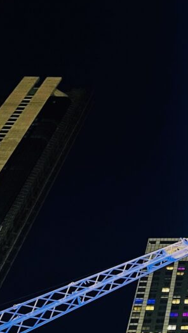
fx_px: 610
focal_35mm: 69
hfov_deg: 16.5
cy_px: 267
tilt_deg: +52.3
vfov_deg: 29.8
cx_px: 248
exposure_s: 1/30
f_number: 1.6
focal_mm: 5.1
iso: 800
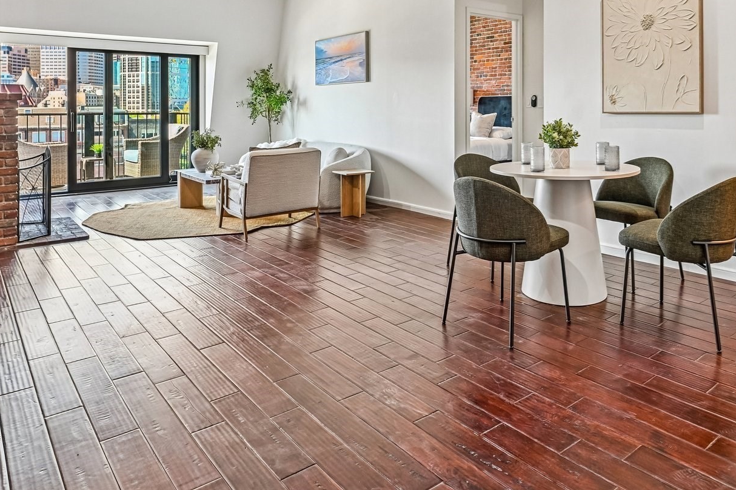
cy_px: 109
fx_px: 552
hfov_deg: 66.9
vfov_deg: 45.8
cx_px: 434
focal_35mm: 27
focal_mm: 16
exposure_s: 1/8
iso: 400
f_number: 8
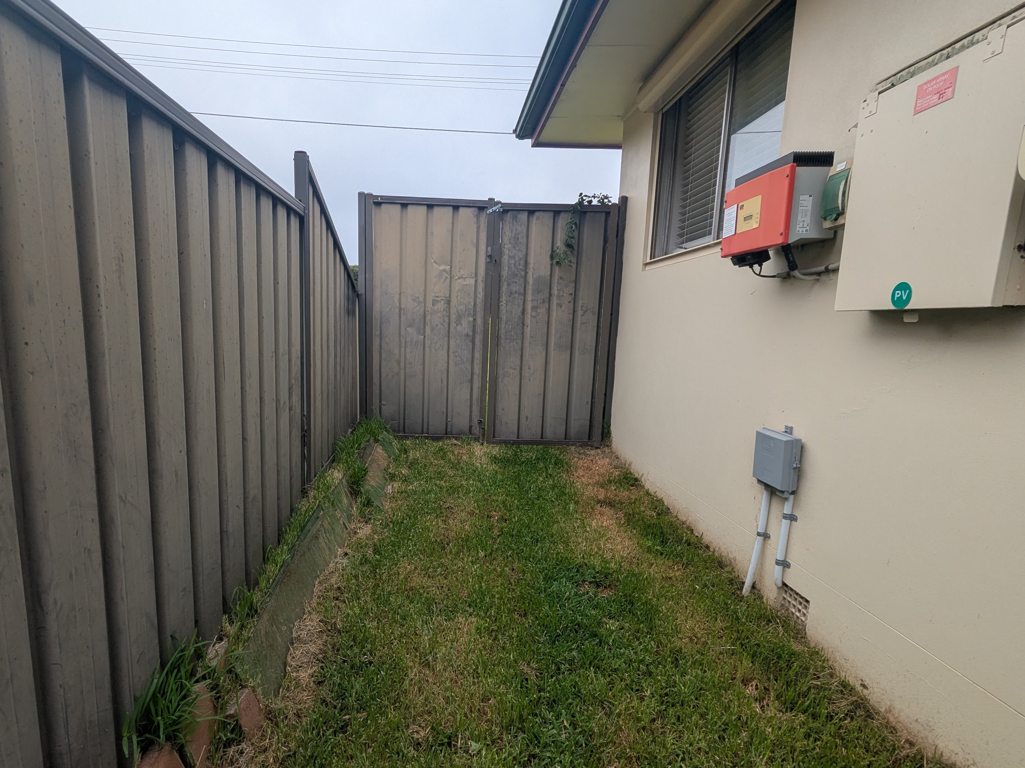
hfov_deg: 84.3
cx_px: 455
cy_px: 440
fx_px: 563
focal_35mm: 19
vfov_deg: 68.3
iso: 45
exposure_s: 1/824
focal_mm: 2.35
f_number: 2.2
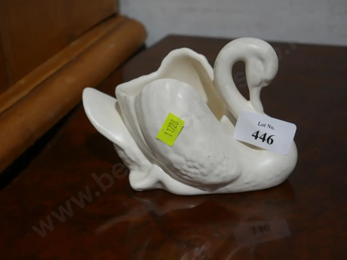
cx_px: 174
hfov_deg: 28.6
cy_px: 130
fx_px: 682
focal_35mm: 68
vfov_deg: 21.6
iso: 400
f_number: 5.4
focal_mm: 34
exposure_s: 1/80
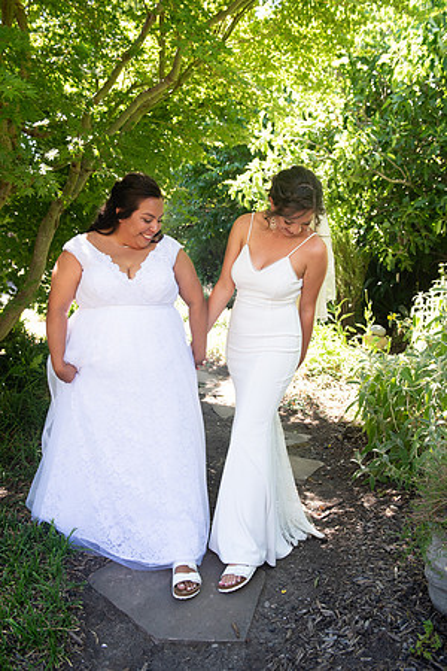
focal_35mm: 31
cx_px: 224
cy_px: 336
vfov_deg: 60.3
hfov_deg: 42.3
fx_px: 577
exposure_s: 1/320
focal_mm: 31
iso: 640
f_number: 4
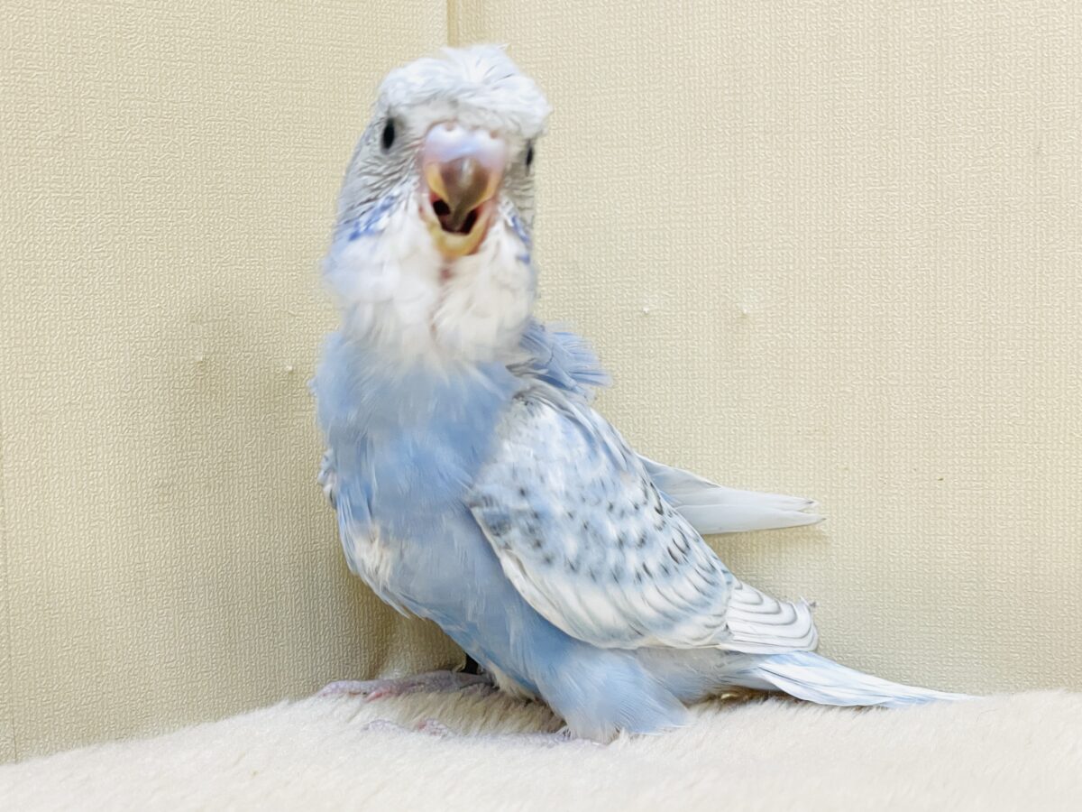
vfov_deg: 28.0
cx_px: 541
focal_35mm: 52
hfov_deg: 36.8
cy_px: 406
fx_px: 1625
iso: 125
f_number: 2
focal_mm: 6
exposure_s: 1/99
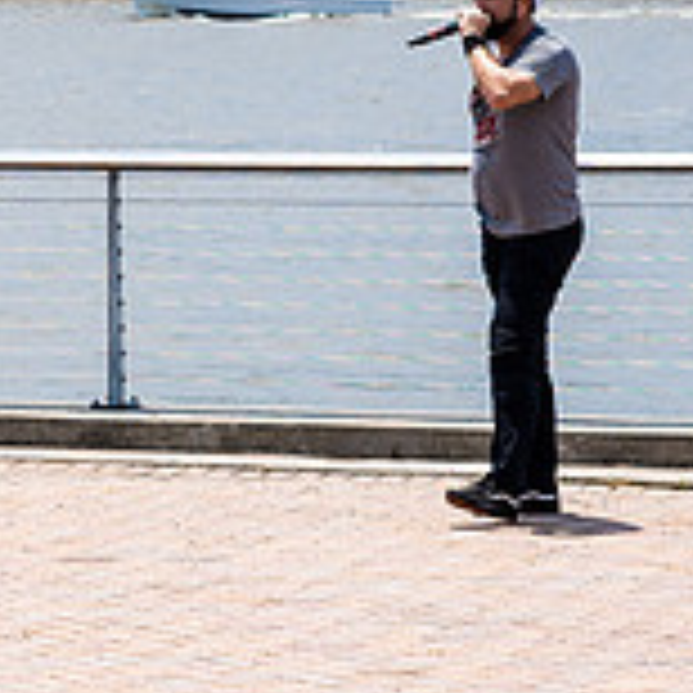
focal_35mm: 218
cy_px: 329
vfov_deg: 8.0
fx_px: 4938
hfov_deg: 7.7
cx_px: -662
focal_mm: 50
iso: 125
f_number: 3.5
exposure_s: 1/1600
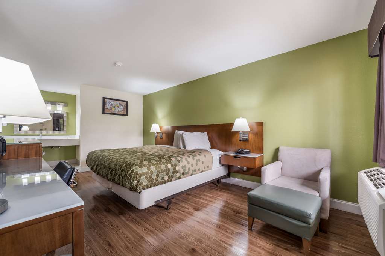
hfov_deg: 104.3
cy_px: 128
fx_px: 150
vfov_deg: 81.2
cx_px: 192
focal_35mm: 14
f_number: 8
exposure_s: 1/1.67
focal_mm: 14
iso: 320
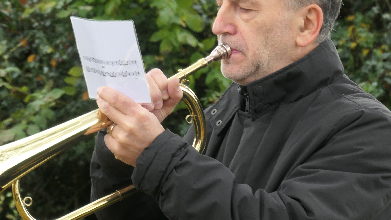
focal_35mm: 213
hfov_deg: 10.1
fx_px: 2208
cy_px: 103
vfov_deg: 5.7
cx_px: 173
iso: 800
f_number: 5.8
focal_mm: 55.9
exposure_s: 1/100
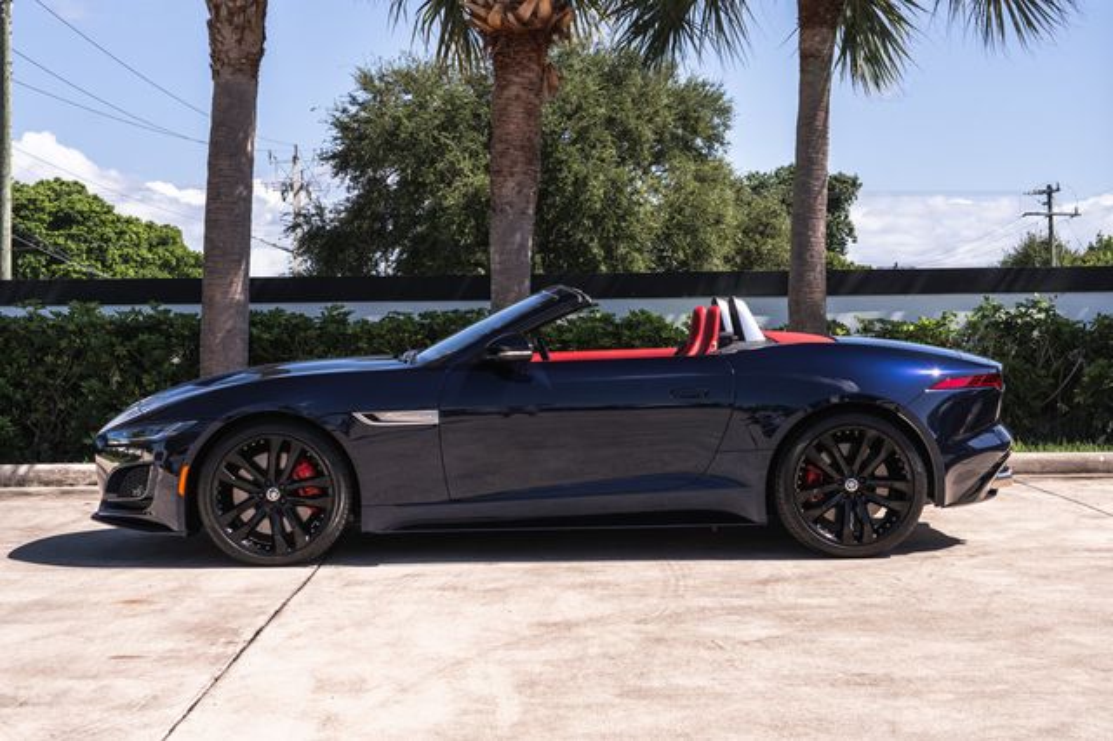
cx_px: 582
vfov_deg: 23.0
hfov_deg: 34.0
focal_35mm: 59
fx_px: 1822
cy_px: 370
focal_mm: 44
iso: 200
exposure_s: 1/160
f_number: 7.1
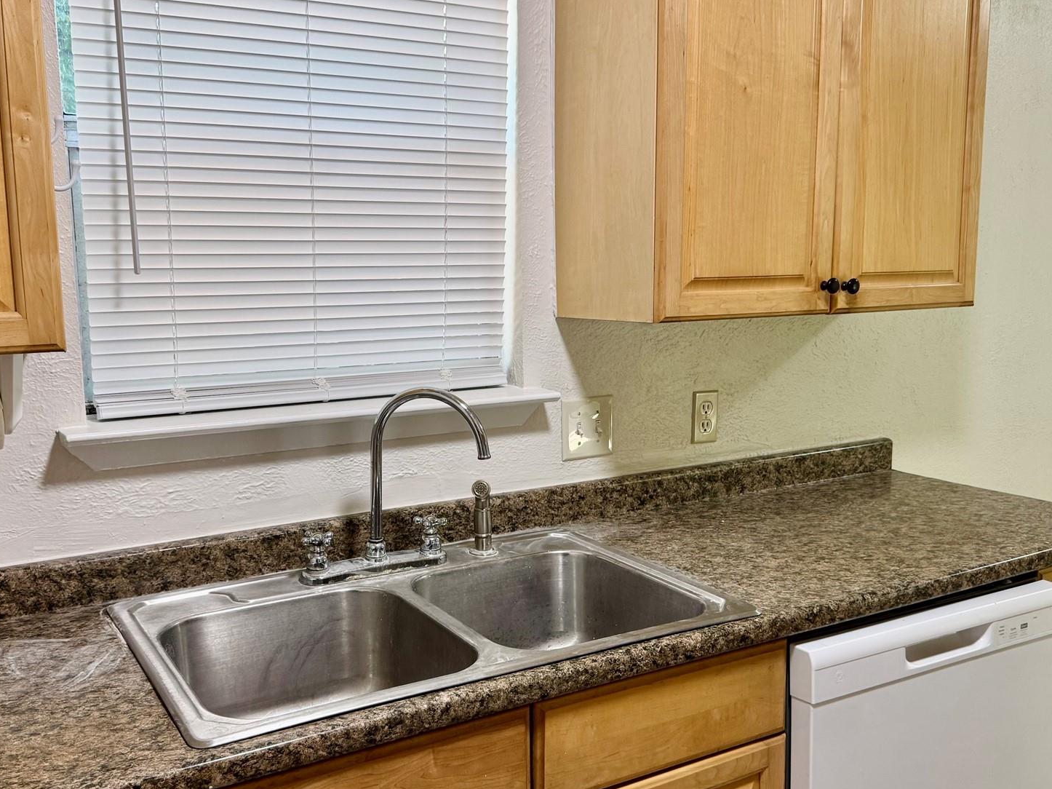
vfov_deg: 41.7
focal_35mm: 34
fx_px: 1033
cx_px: 517
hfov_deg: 54.0
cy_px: 429
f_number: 1.78
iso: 160
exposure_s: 1/60
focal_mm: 6.76
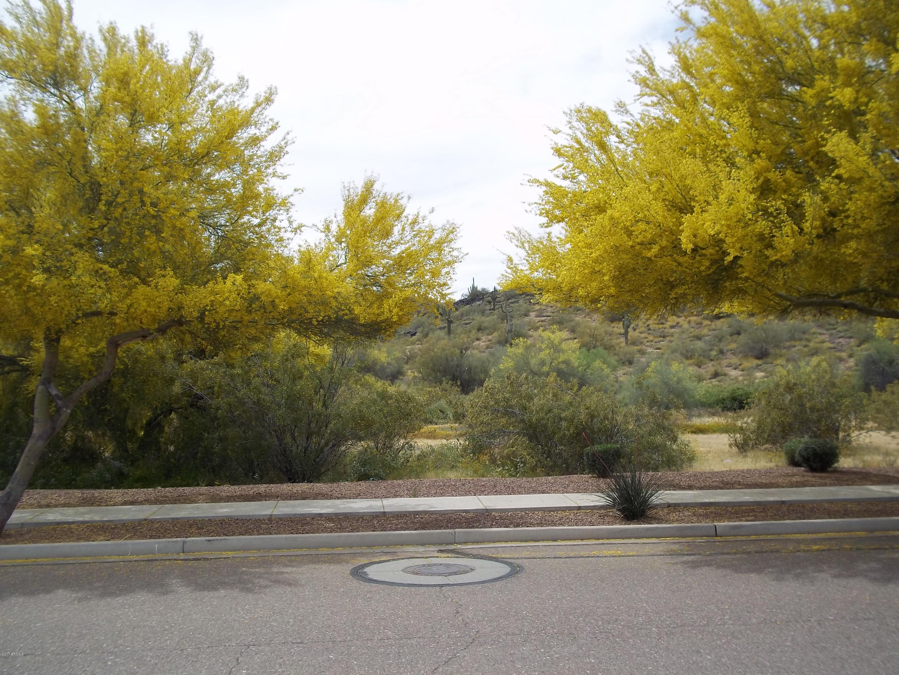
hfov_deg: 51.4
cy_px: 338
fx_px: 935
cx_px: 450
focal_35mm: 36
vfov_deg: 39.7
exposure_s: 1/200
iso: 80
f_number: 8
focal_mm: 6.5
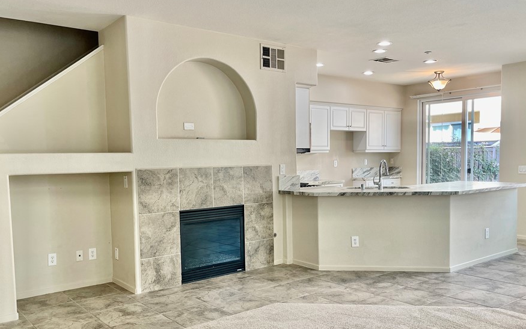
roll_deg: +0.8
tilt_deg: -4.6
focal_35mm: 31
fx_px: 444
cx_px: 259
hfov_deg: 61.2
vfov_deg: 40.5
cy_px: 187
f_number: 1.6
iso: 100
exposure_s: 1/120
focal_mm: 5.1
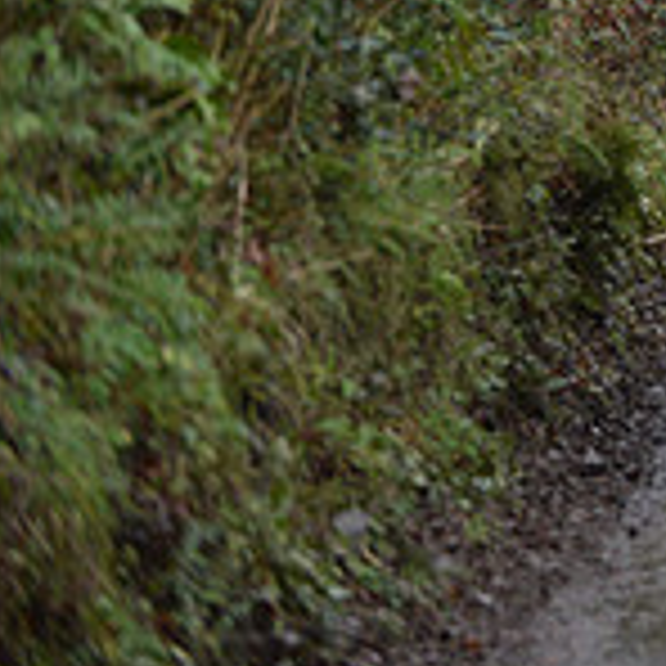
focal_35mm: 349
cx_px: 1251
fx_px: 7597
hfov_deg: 4.9
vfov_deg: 5.0
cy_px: -166
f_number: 2.8
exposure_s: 1/800
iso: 1600
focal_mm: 105
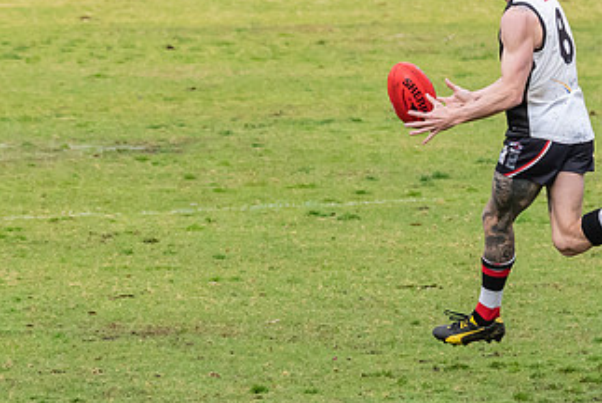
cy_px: 209
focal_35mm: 960
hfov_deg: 2.1
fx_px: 16067
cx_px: 644
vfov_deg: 1.4
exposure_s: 1/1600
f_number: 7.1
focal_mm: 220
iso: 1250
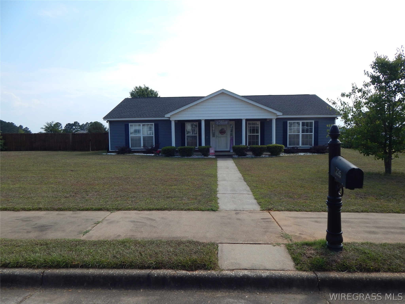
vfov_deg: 61.1
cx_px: 202
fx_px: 257
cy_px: 152
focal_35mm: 22
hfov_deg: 76.4
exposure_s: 1/500
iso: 125
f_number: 6
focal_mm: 4
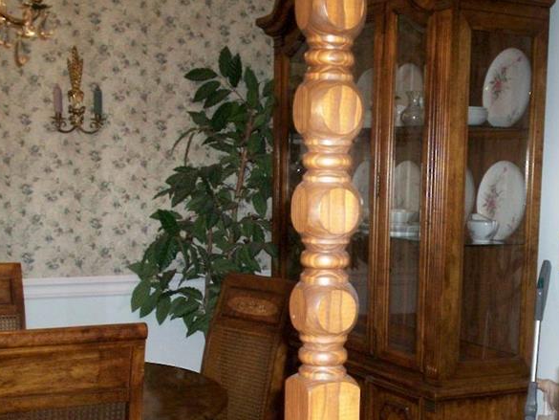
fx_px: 1018
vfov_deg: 23.0
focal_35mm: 63
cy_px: 336
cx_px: 374
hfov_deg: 30.5
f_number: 4.5
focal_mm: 5.9
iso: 140
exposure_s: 1/64
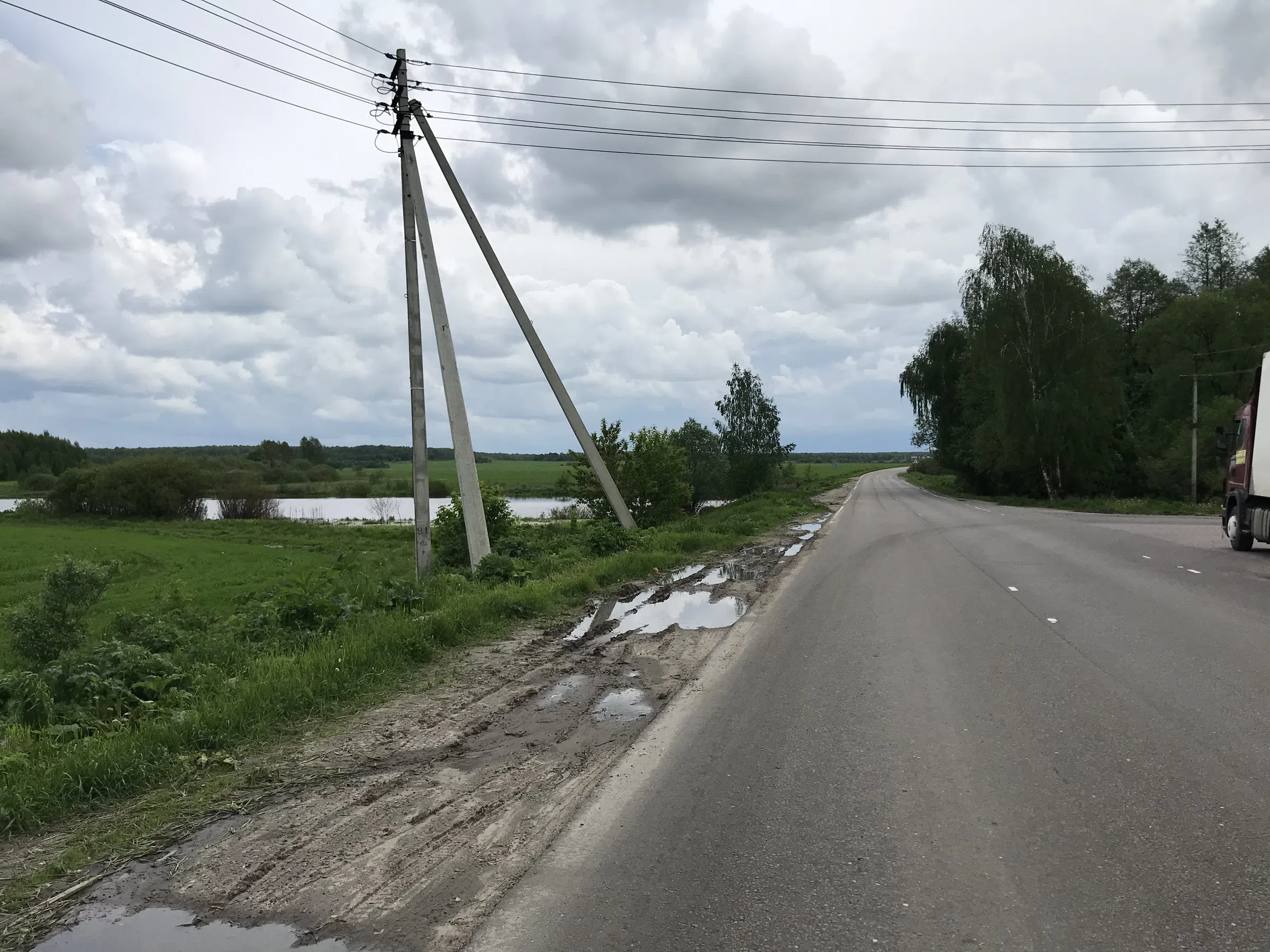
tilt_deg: +1.3
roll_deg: +2.2
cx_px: 635
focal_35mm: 28
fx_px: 1027
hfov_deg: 63.4
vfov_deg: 49.7
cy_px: 476
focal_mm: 3.99
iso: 20
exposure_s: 1/2591
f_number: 1.8
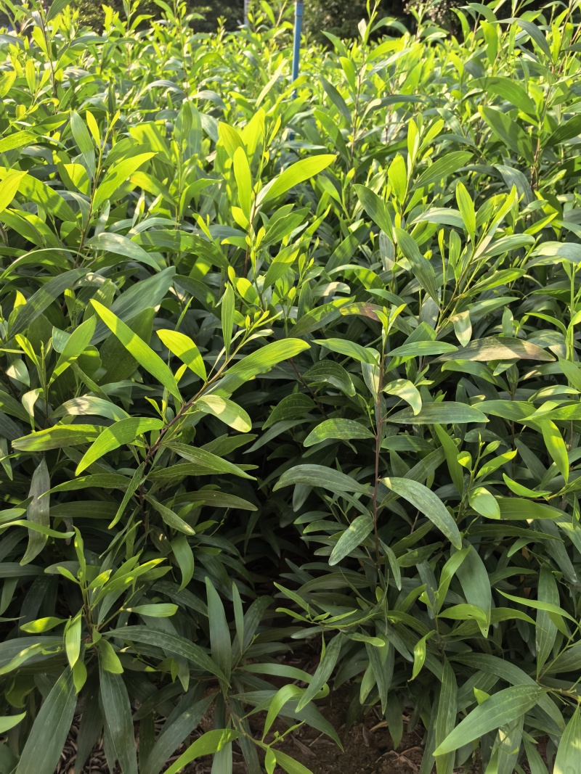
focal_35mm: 24
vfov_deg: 71.6
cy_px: 387
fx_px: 537
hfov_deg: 56.8
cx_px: 290
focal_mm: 5.75
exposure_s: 1/1689
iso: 160
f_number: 2
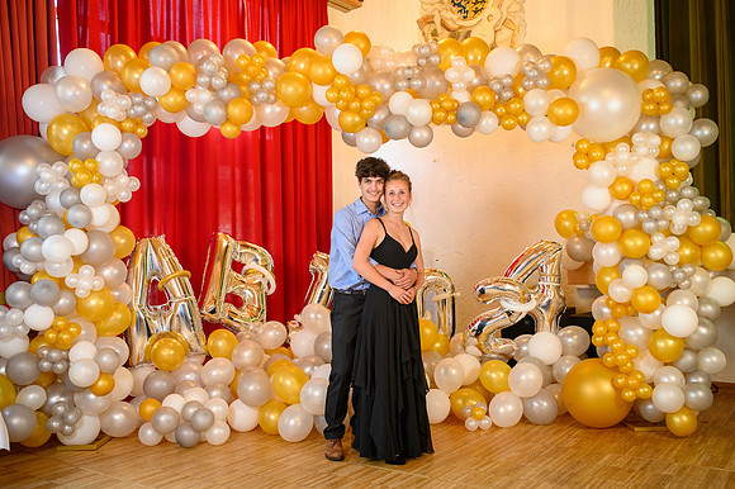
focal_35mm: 35
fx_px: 714
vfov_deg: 37.8
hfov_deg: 54.5
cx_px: 368
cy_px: 244
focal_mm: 35
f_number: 3.5
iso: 1250
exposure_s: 1/100
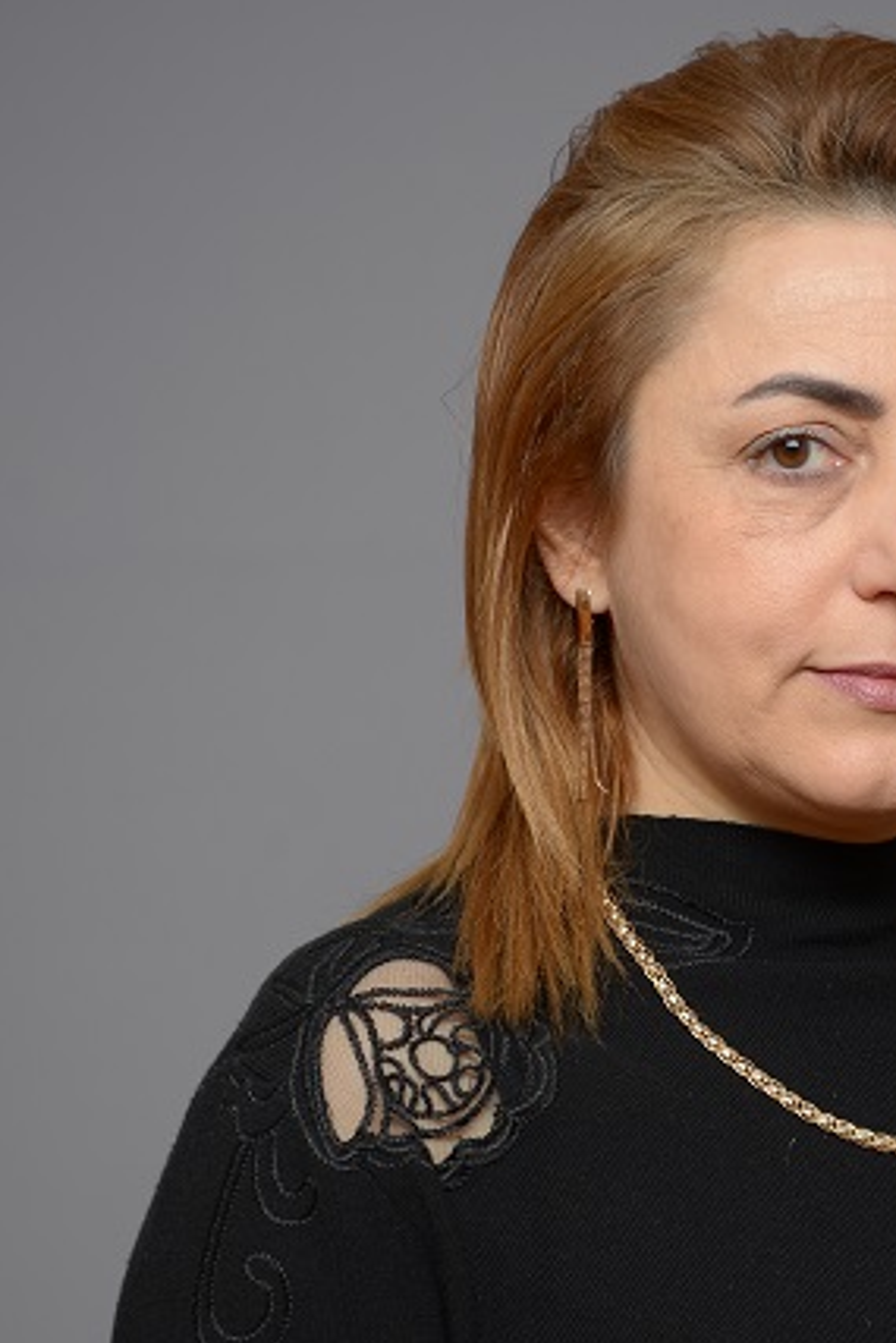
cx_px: 723
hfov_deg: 9.2
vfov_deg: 13.8
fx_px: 5558
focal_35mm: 149
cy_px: 889
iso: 125
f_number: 5.6
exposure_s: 1/160
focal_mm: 85
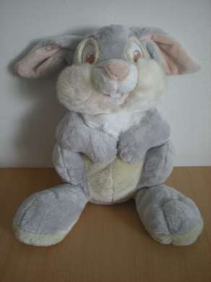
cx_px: 106
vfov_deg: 49.0
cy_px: 141
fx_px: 309
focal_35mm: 38
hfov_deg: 37.7
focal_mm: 6.3
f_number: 3.1
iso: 200
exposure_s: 1/32.5
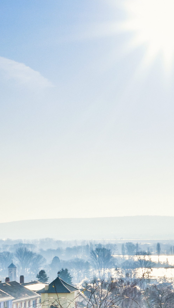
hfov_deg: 11.8
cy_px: 232
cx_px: 357
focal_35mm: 91
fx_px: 746
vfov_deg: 23.2
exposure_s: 1/250
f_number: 13
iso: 100
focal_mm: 24
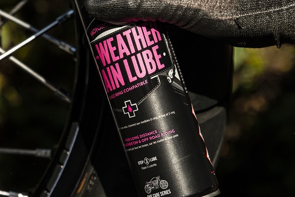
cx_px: 60
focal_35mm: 386
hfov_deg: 5.3
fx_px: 3164
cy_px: 55
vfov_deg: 3.6
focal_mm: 185
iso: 800
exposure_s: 1/5000
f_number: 5.6
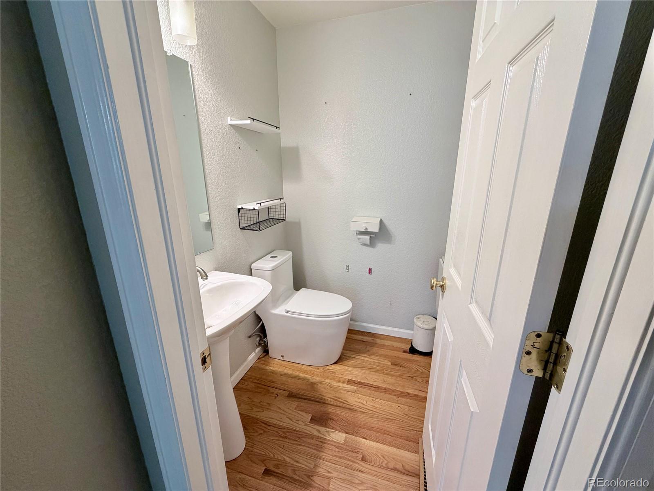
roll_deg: -0.1
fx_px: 265
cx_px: 327
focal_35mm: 14
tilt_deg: -16.2
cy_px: 246
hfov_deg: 102.1
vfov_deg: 85.7
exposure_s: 1/120
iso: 250
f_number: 2.2
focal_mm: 2.22
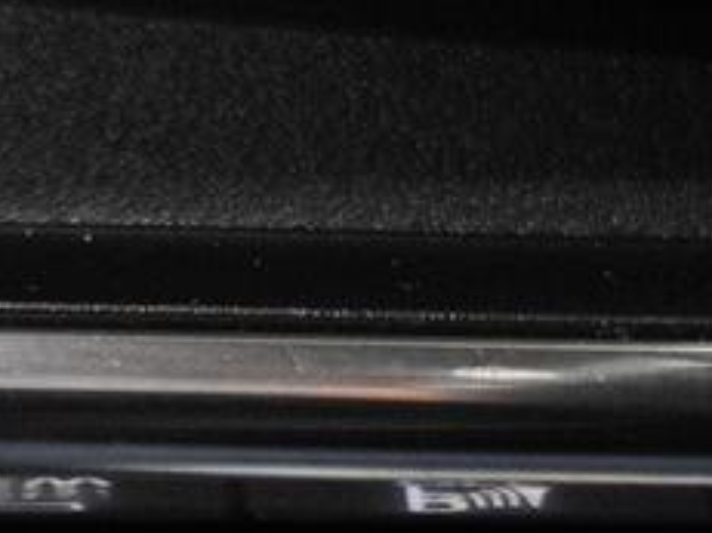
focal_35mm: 219
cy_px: 1001
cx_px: -14
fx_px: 4502
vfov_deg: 6.6
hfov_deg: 9.0
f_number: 3.5
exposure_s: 1/40
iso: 1000
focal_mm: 29.4
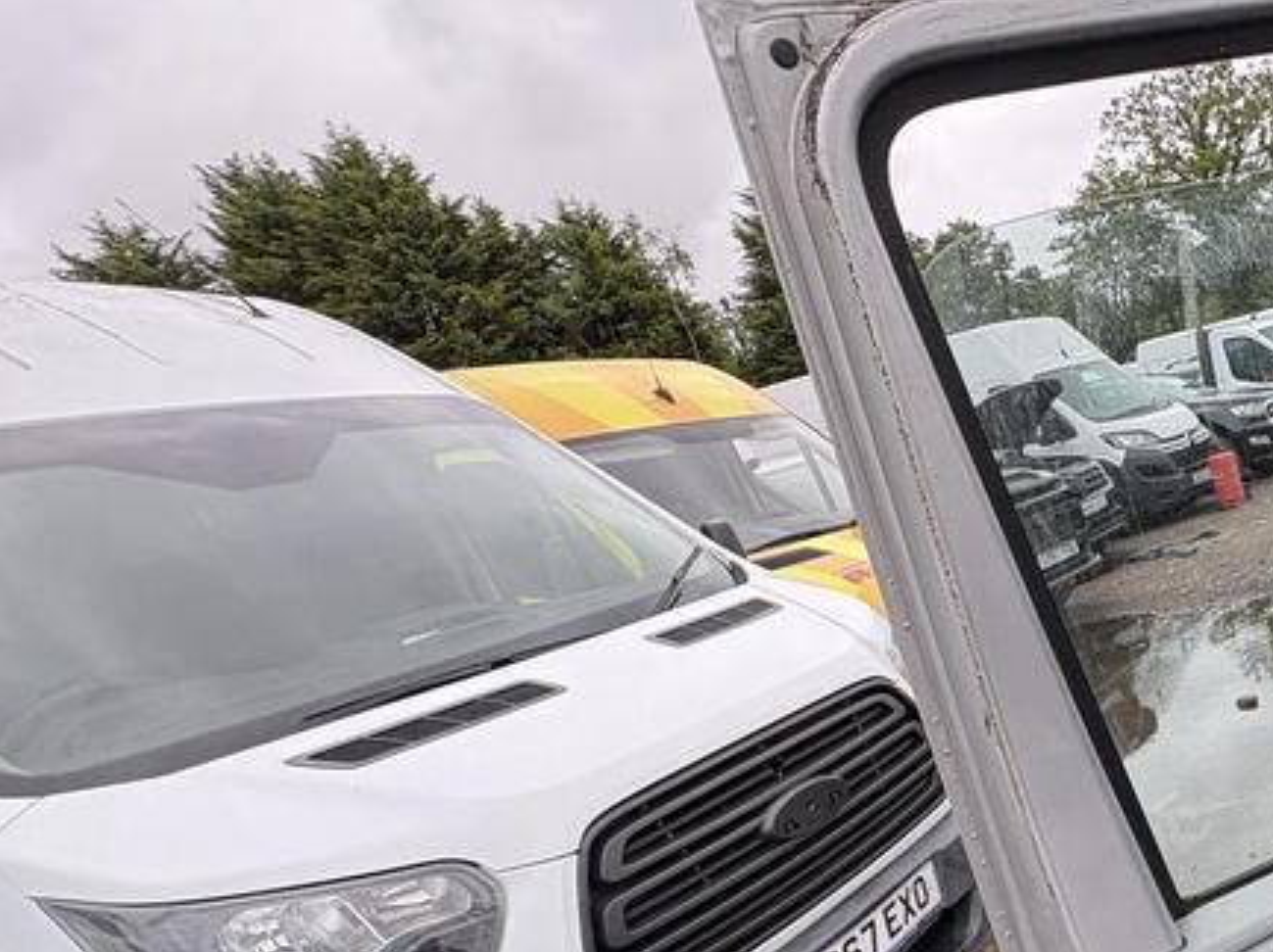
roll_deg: +15.7
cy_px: 699
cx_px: 1244
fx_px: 1066
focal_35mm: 29
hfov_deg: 51.0
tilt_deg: -12.6
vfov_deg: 46.6
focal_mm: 2.22
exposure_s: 1/331
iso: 40
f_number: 2.2
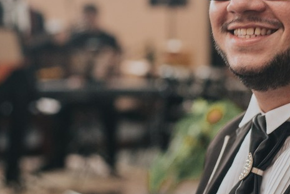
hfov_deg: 15.8
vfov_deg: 10.6
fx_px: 1039
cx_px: 212
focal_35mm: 129
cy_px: 73
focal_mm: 50
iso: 1250
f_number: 2.8
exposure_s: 1/125
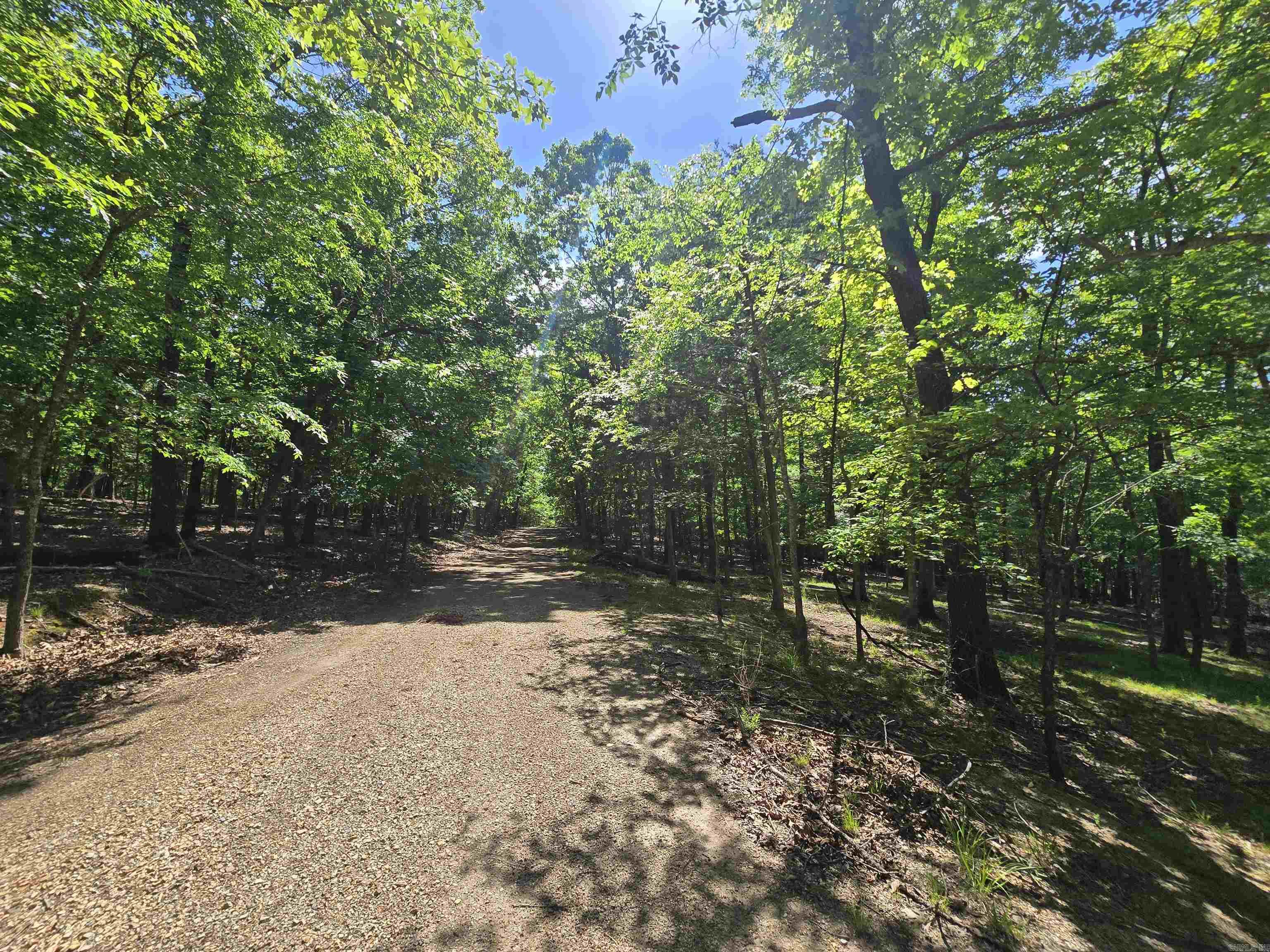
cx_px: 635
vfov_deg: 89.9
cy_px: 476
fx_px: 477
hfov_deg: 106.2
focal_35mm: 13
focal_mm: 2.2
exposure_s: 1/1418
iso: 50
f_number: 2.2
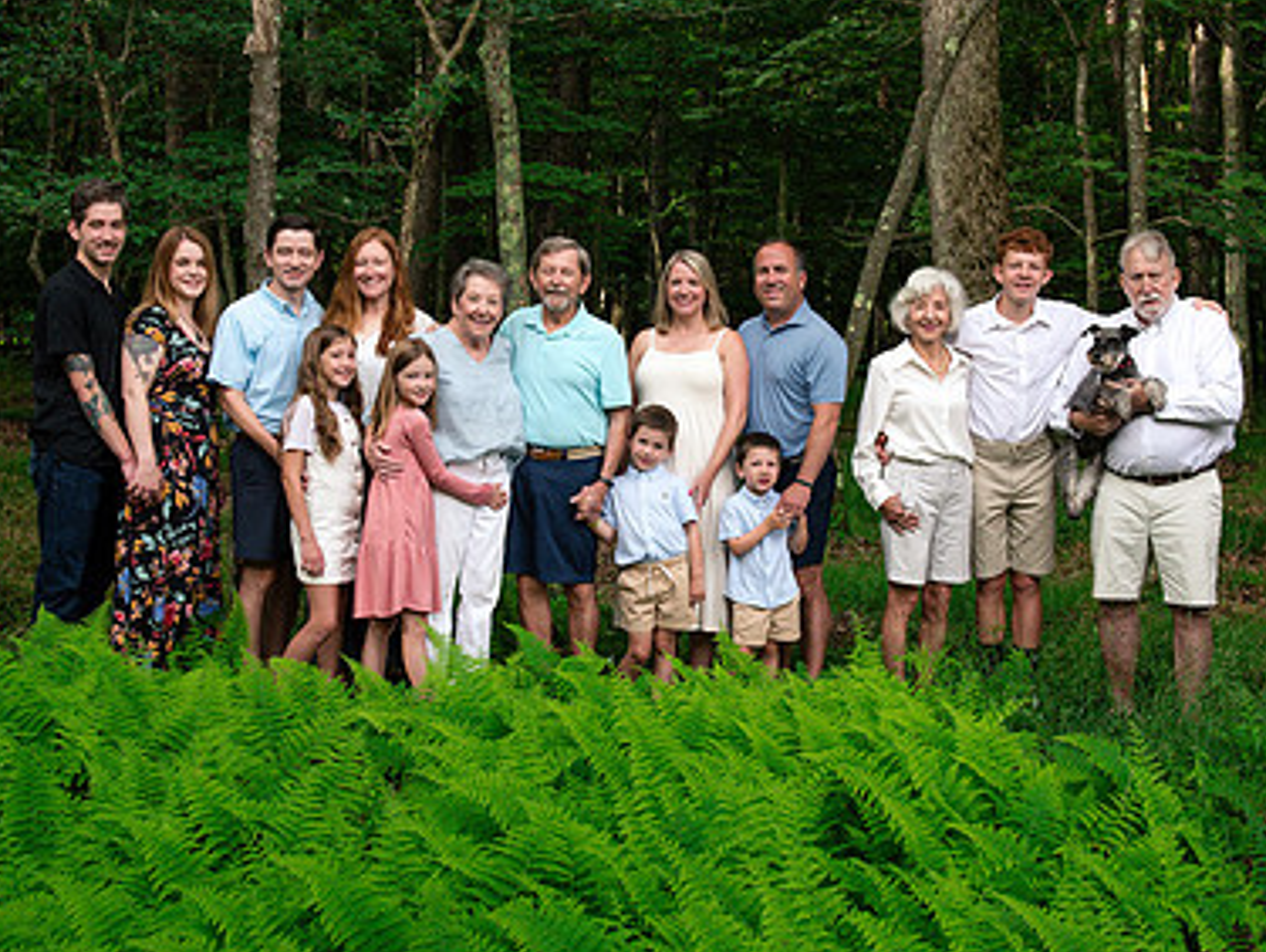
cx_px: 635
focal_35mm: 52
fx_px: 1904
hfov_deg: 36.8
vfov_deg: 28.0
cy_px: 407
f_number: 7.1
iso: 800
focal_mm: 35
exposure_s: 1/320
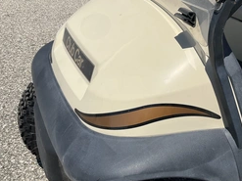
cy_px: 88
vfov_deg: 30.9
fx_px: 328
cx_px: 136
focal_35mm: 47
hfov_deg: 40.4
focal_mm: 3
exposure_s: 1/3322
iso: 25
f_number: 1.8
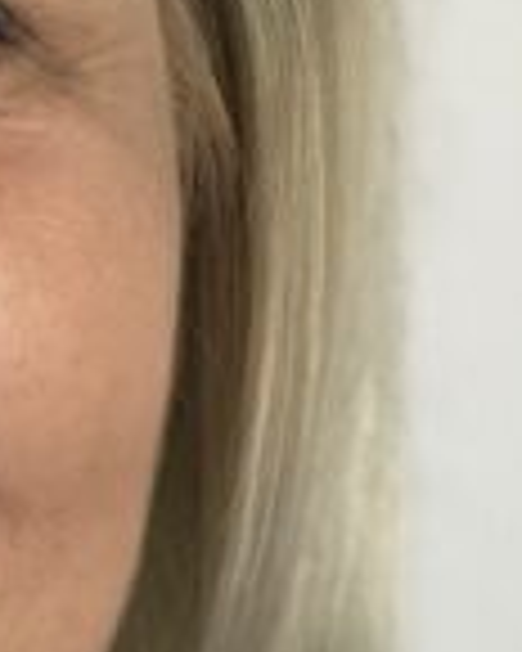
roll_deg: -2.2
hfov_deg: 4.0
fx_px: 7358
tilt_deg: -2.8
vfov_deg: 5.1
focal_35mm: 381
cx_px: -207
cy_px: 724
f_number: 2
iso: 100
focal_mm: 6
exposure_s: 1/100
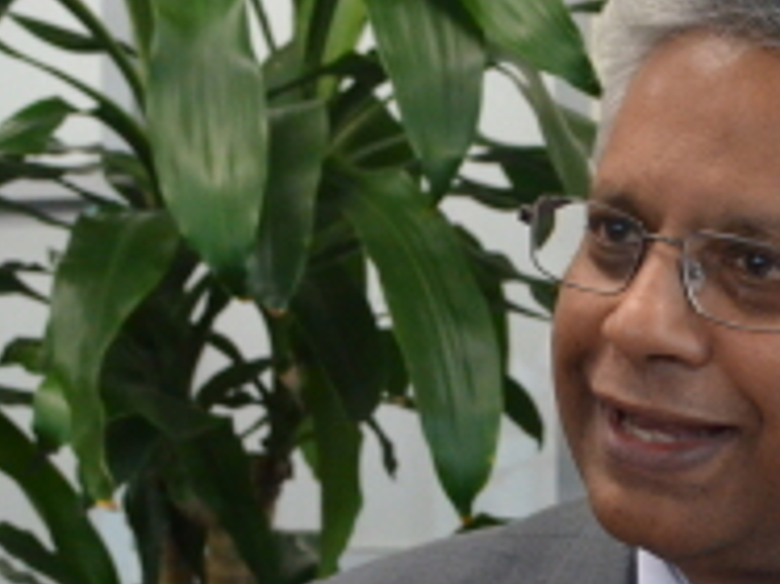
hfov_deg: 12.2
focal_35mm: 160
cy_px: 434
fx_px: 3603
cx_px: 767
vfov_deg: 9.3
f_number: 6.3
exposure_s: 1/160
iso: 2500
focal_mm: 32
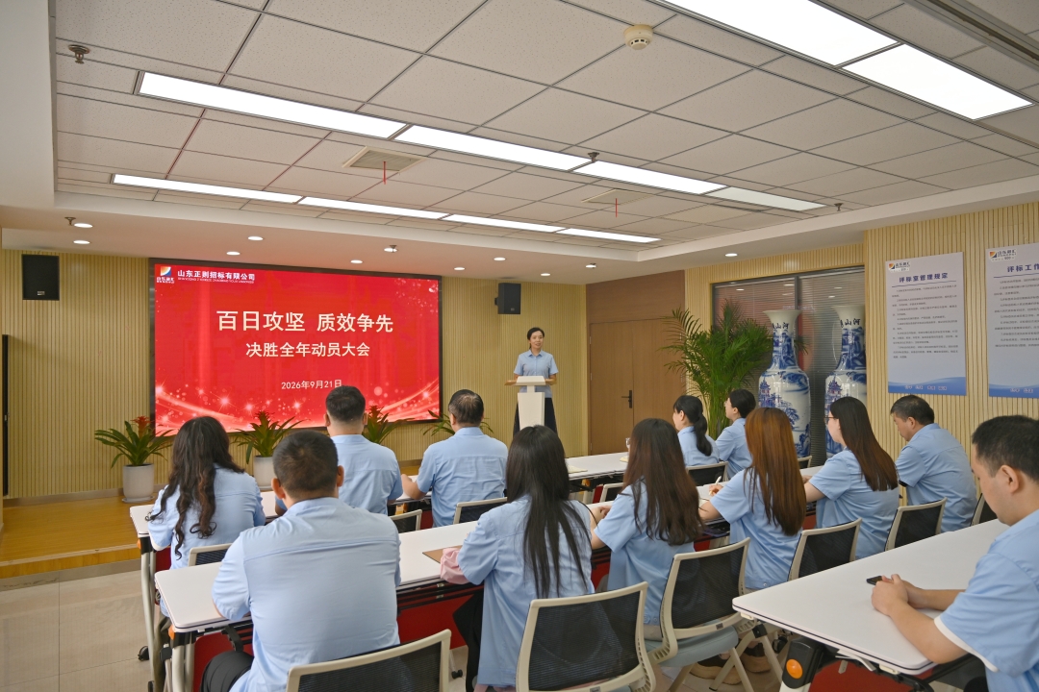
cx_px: 520
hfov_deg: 73.7
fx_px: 693
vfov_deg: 53.1
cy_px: 346
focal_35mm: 24
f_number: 4
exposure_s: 1/250
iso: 400
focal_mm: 24
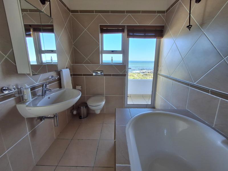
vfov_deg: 78.1
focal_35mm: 16
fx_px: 105
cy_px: 86
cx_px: 114
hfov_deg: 94.5
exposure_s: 1/172
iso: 40
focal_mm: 1.64
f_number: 2.2
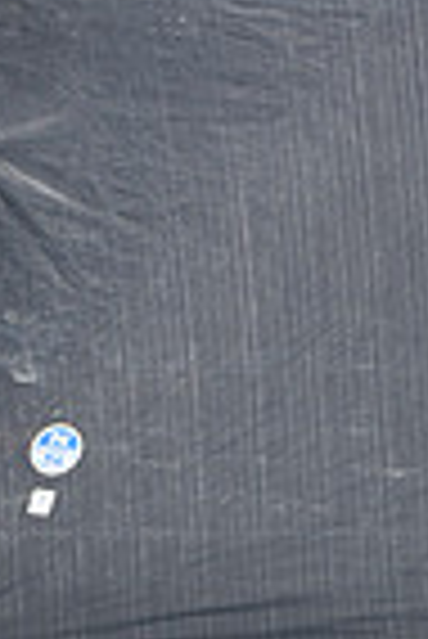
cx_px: 268
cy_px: 1089
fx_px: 14516
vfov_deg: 2.5
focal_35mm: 816
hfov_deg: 1.7
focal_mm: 200
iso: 320
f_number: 6.3
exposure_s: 1/1000
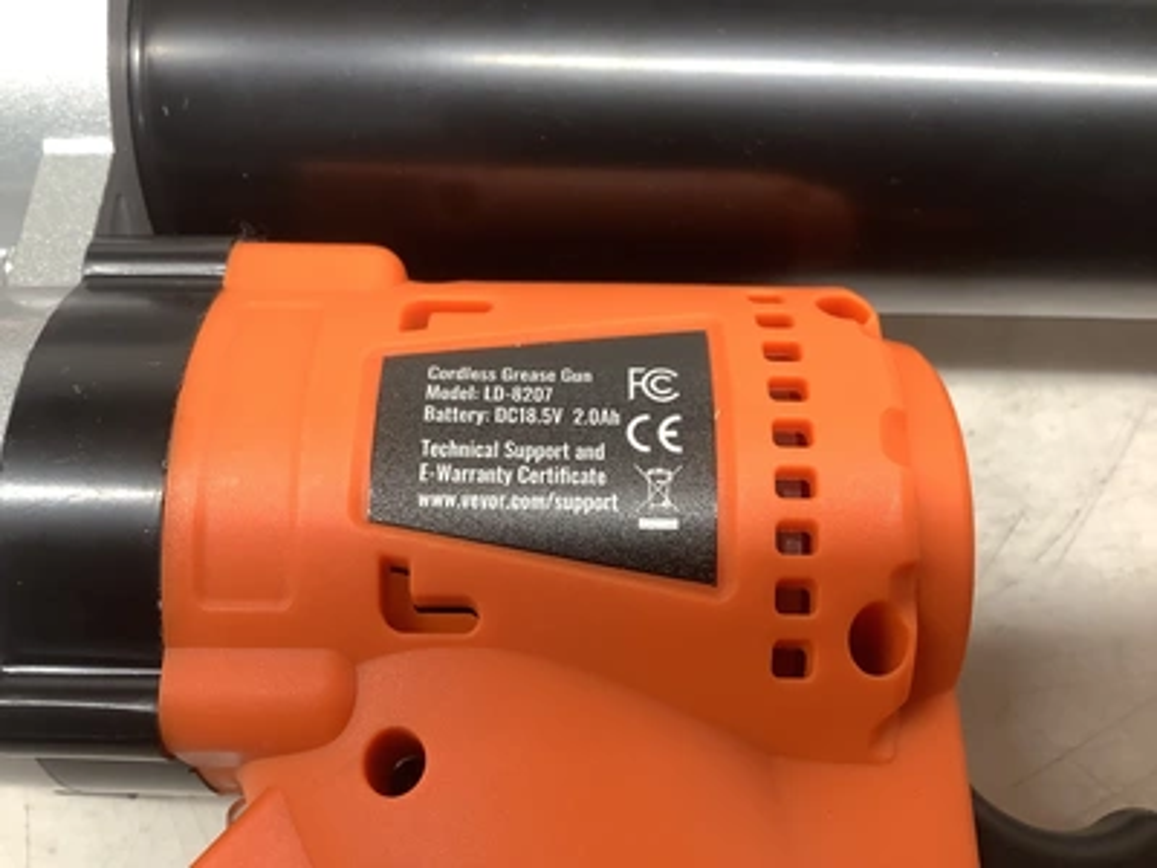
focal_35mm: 31
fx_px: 1036
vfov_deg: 45.4
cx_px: 578
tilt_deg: -65.0
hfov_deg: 58.4
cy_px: 434
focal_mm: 3.3
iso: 100
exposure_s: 1/60
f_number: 2.4
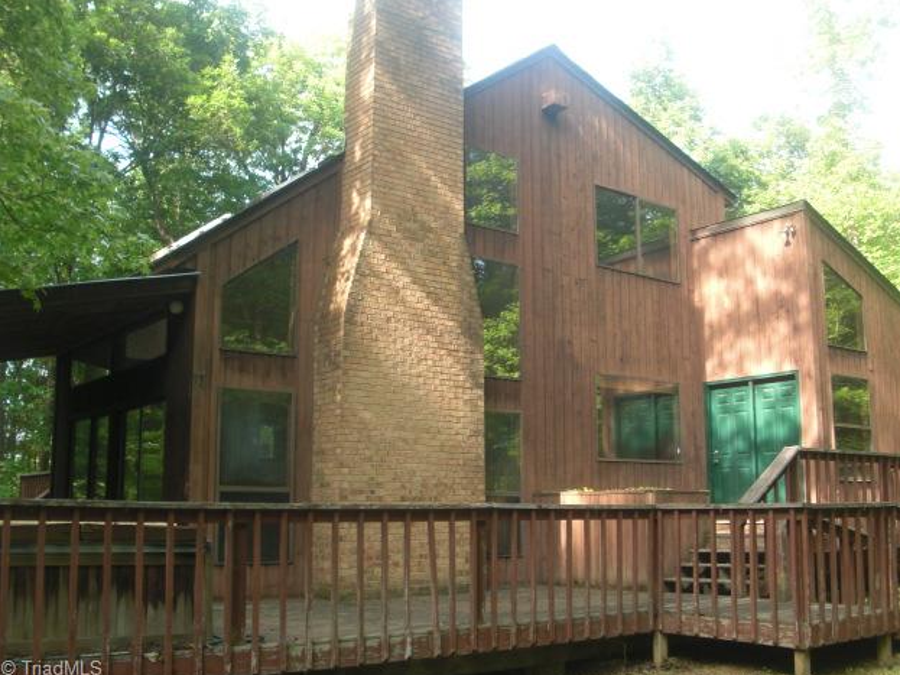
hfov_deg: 50.1
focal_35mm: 37
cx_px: 461
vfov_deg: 38.7
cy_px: 335
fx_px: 962
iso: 100
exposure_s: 1/100
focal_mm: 6.3
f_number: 2.8
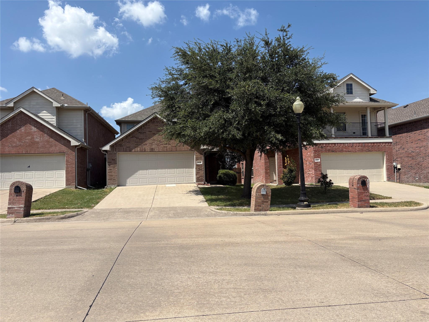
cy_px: 161
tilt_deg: +2.7
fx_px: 322
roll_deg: +2.1
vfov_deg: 53.1
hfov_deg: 67.3
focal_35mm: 26
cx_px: 214
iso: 50
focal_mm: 5.96
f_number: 1.6
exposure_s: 1/4608
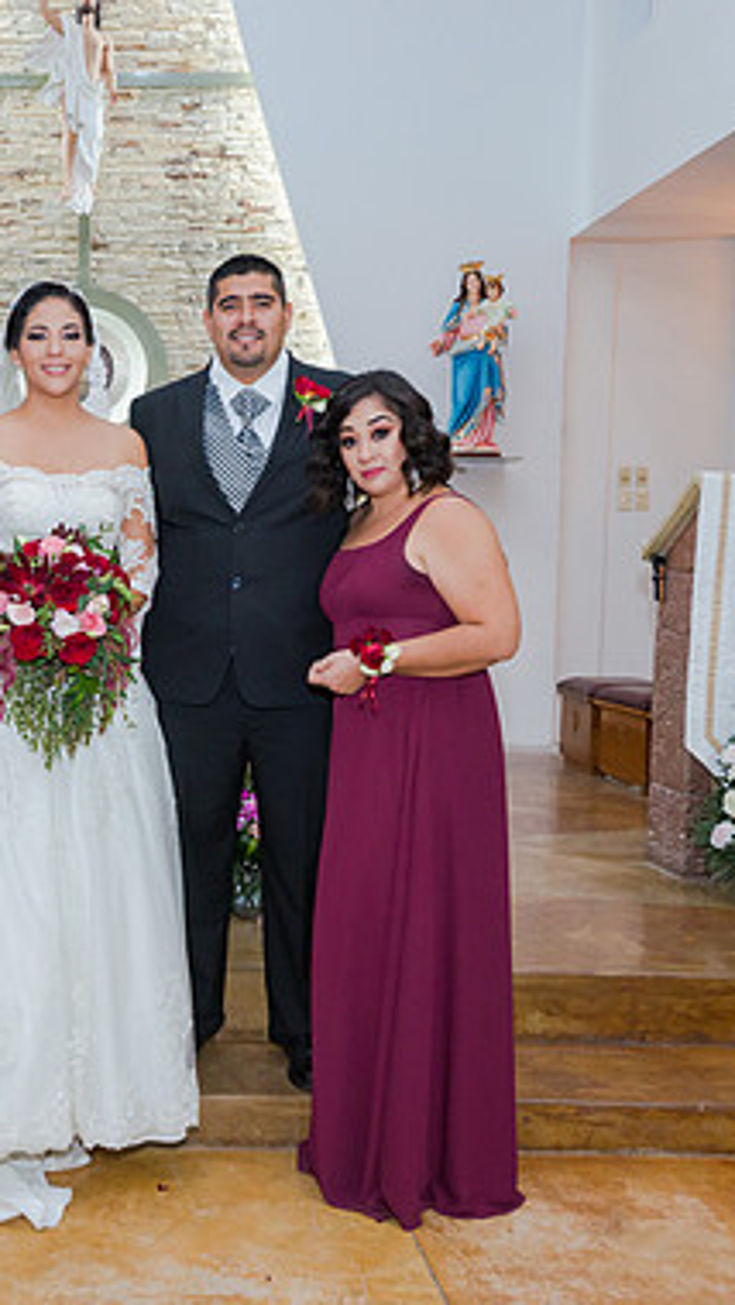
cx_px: 79
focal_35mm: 40
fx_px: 1385
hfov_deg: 28.6
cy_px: 654
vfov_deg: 50.5
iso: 1600
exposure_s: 1/100
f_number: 3.5
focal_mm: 25
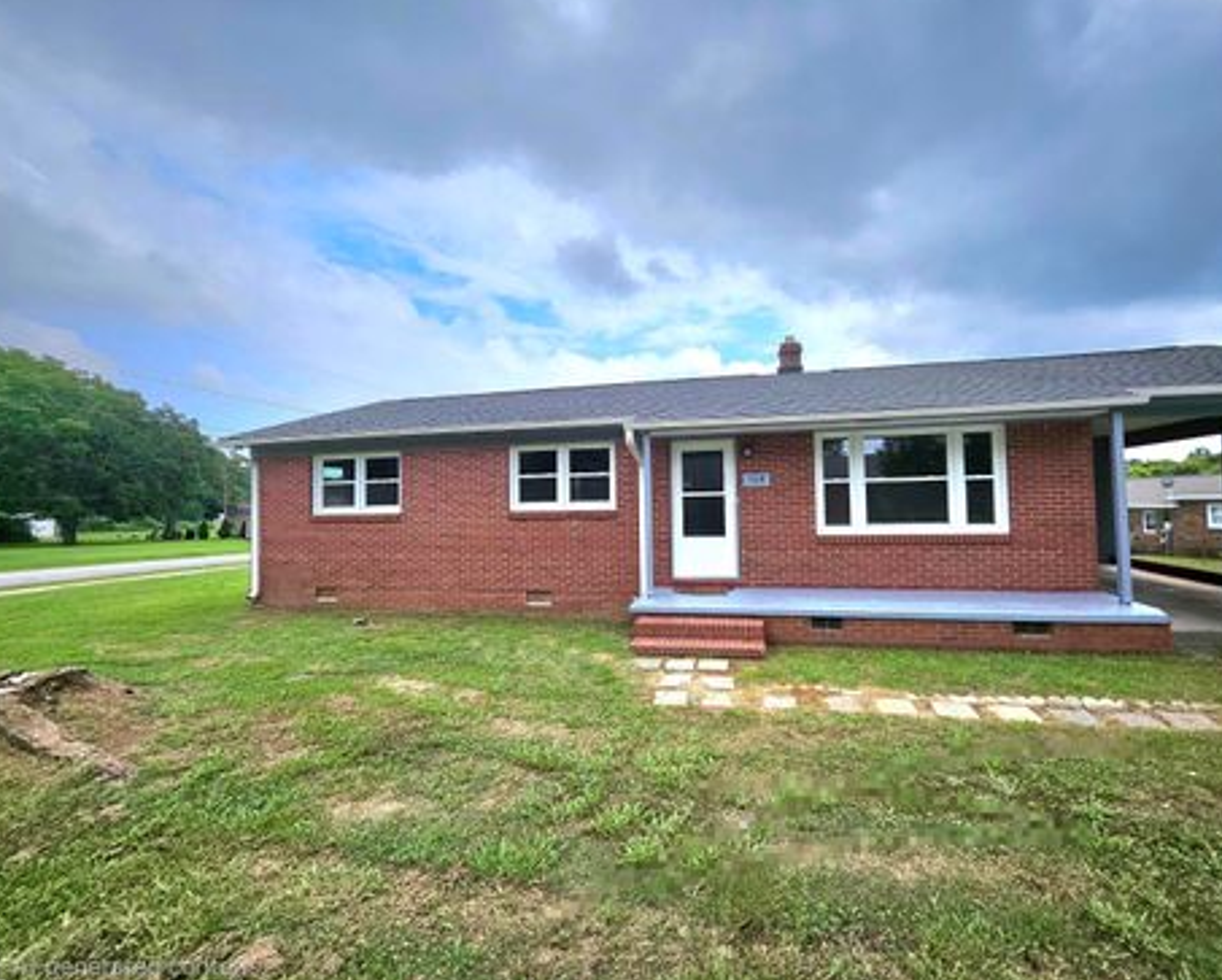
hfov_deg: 100.6
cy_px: 487
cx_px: 639
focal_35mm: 14
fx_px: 507
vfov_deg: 88.0
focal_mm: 1.7
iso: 32
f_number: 2.2
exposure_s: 1/2000
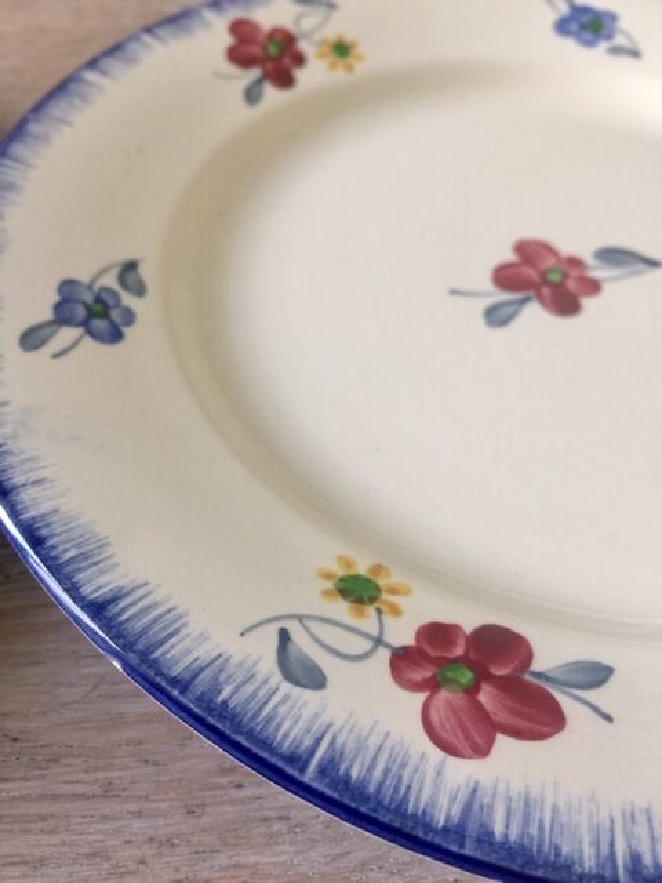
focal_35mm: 29
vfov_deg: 61.7
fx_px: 739
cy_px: 442
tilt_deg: -52.6
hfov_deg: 48.2
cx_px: 331
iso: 40
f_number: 2.2
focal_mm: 4.15
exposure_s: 1/17
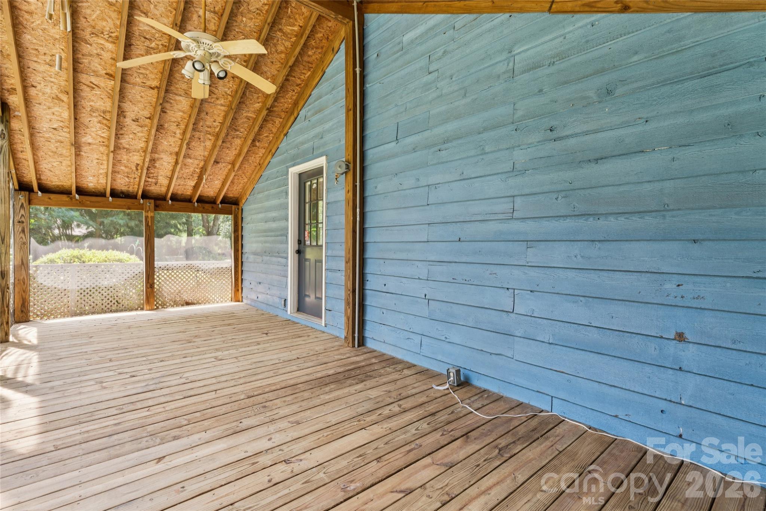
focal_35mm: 17
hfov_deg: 94.6
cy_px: 256
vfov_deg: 71.7
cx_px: 383
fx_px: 353
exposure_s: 1/2
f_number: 13
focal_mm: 16.6
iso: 100
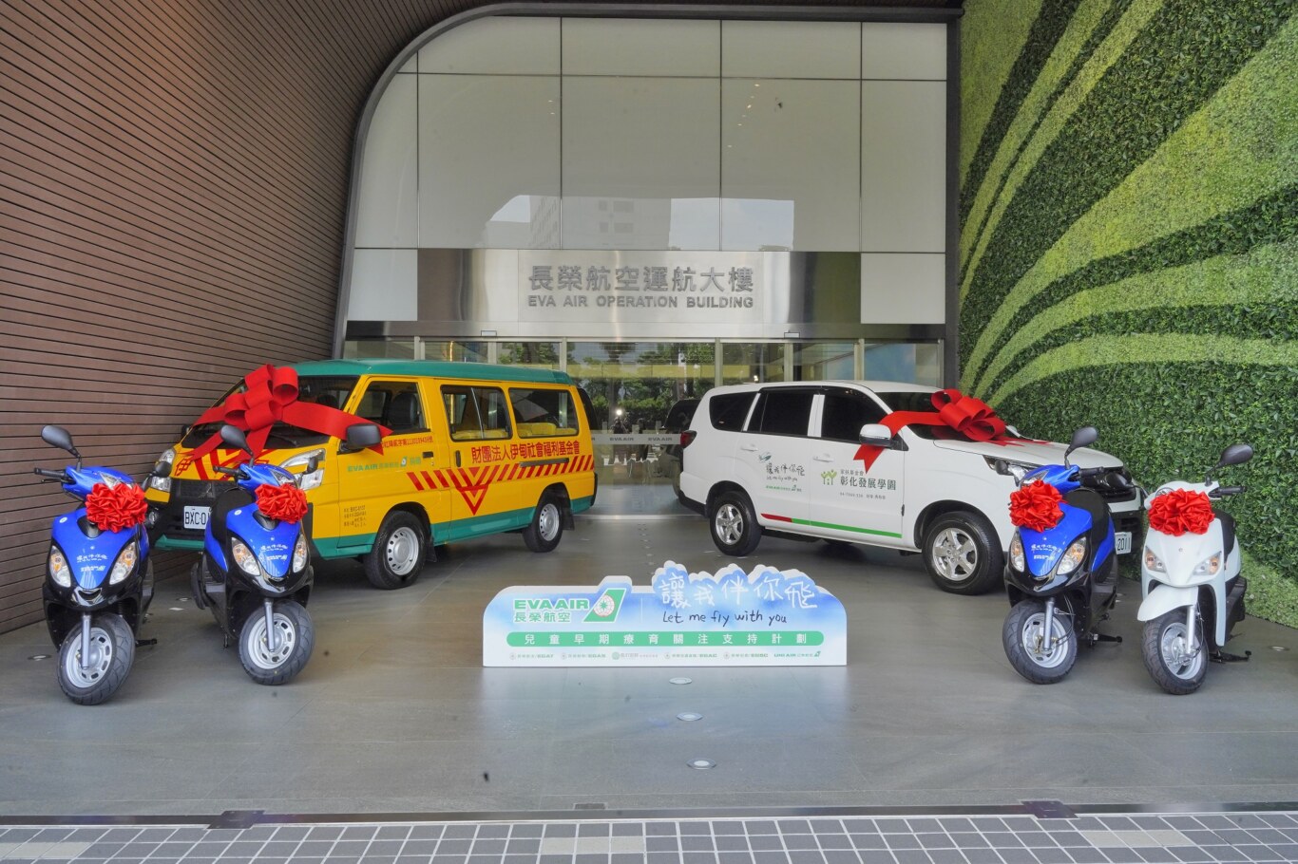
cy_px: 432
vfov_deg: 48.5
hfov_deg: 68.2
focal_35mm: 27
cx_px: 649
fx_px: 959
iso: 800
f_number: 22
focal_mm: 26.6
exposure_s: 1/100
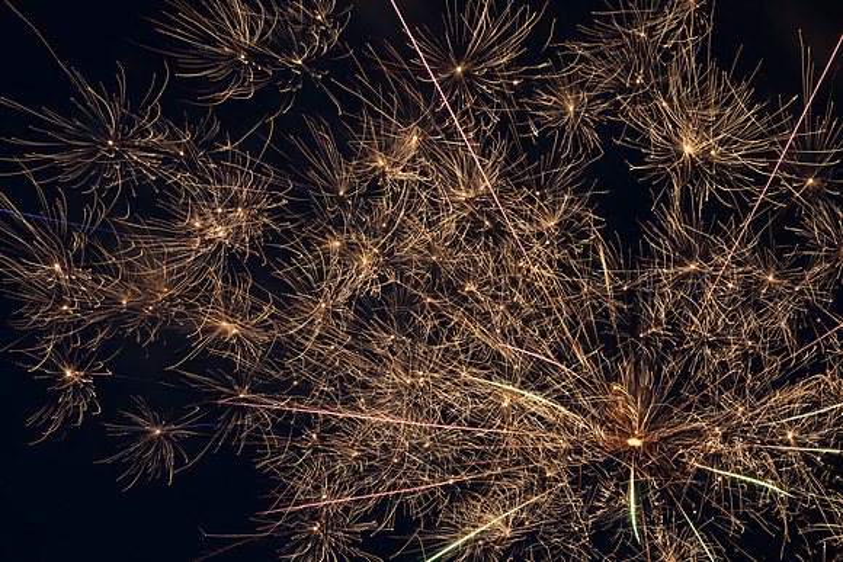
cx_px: 422
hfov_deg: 28.8
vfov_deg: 19.5
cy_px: 281
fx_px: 1639
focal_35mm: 70
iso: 200
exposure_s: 2.9
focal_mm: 70
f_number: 11
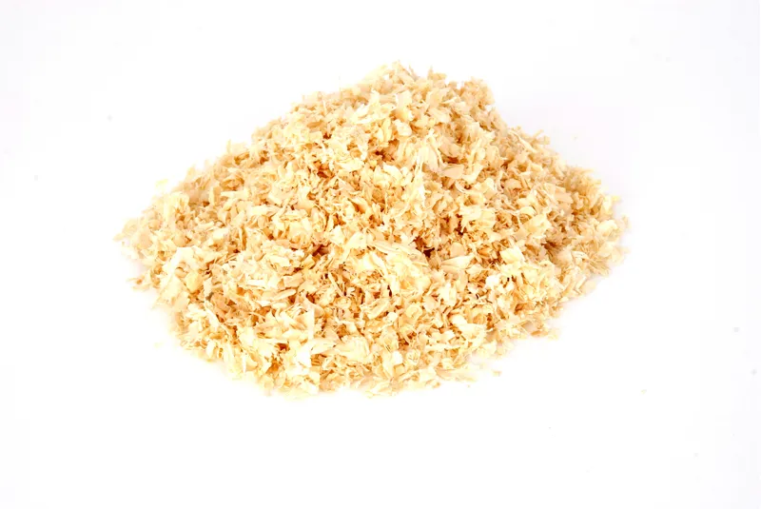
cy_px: 254
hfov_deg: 20.9
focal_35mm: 98
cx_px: 380
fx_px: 2063
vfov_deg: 14.1
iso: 100
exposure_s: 1/60
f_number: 16
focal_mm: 65
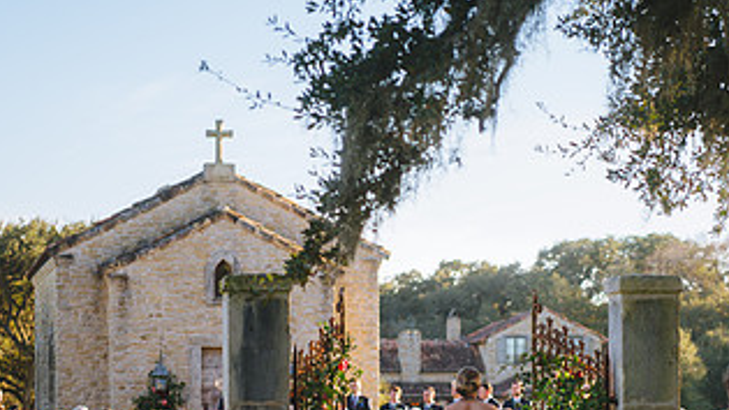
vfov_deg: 8.9
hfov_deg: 15.9
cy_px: 408
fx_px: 2609
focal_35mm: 135
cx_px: 511
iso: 100
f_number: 2.8
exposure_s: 1/400
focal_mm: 70
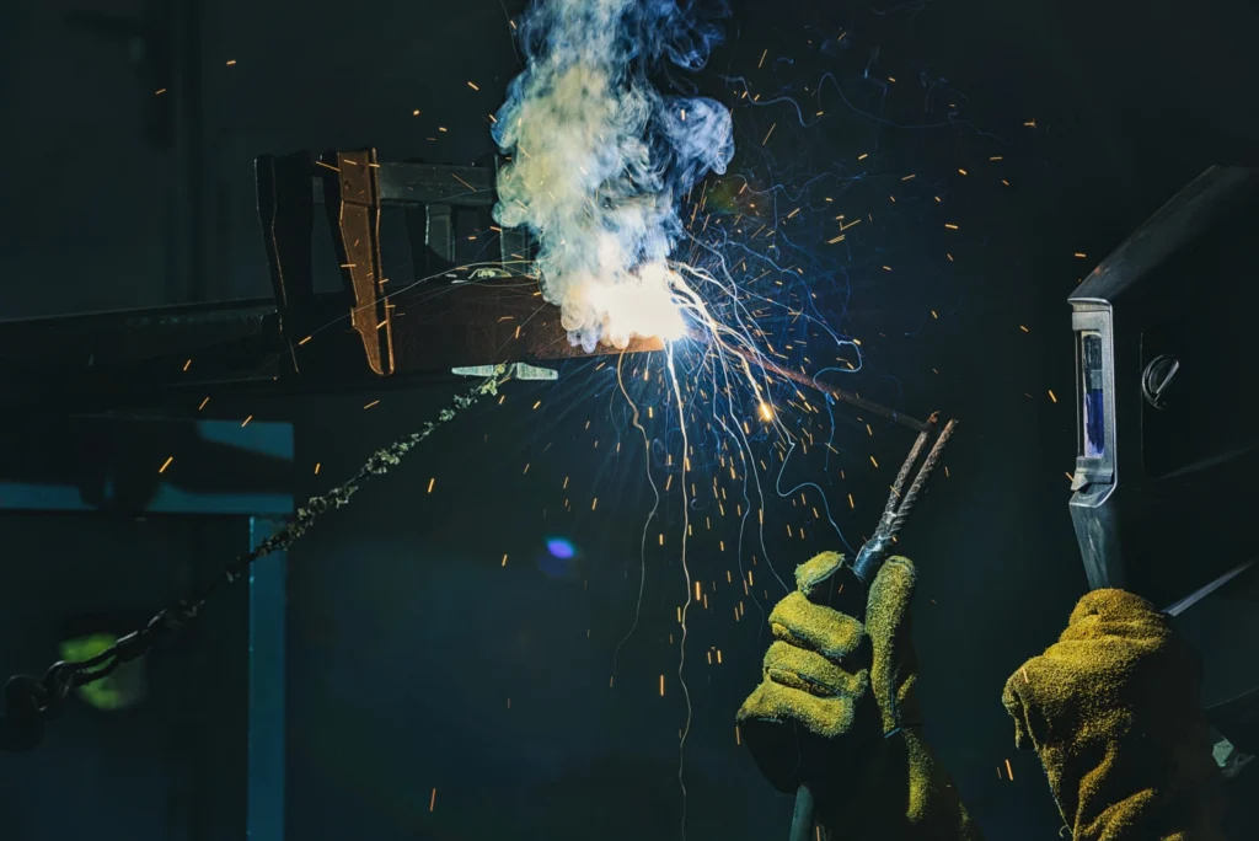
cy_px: 420
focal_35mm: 190
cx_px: 630
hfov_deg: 10.8
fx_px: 6648
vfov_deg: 7.2
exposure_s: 1/160
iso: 64
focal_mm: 190
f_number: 10
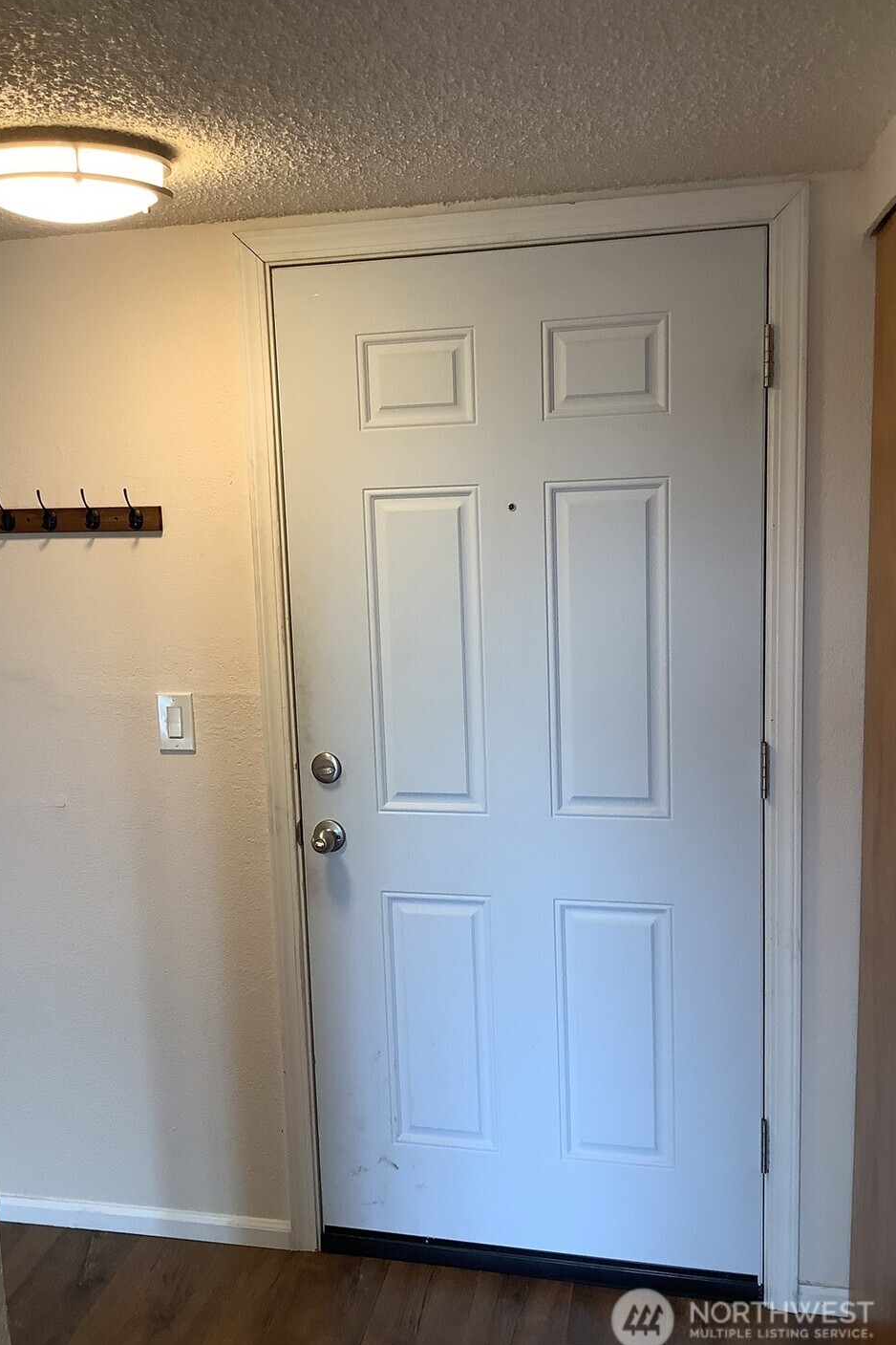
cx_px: 388
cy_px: 676
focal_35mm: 33
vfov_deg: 57.2
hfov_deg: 39.9
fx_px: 1232
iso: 80
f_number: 2.4
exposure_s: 1/60
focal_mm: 3.3
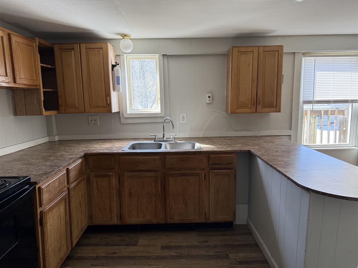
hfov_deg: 71.6
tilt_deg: -4.5
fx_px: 248
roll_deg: +1.0
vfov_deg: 56.8
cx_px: 179
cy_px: 134
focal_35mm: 24
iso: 200
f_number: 1.78
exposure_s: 1/232
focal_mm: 6.76
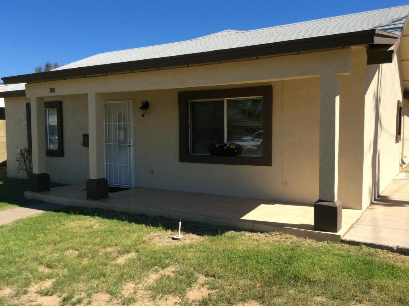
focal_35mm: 32
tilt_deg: -3.6
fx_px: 378
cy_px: 153
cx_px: 204
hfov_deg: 56.9
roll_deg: +1.2
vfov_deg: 44.1
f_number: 2.4
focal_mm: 3.3
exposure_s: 1/1506
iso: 32
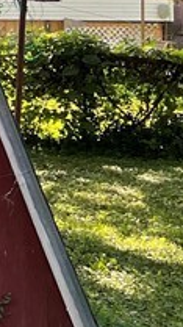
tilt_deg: +7.5
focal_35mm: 139
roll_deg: +0.6
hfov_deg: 7.8
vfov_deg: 14.9
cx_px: -314
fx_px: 1203
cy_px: -84
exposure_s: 1/328
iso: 50
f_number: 1.5
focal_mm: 5.7
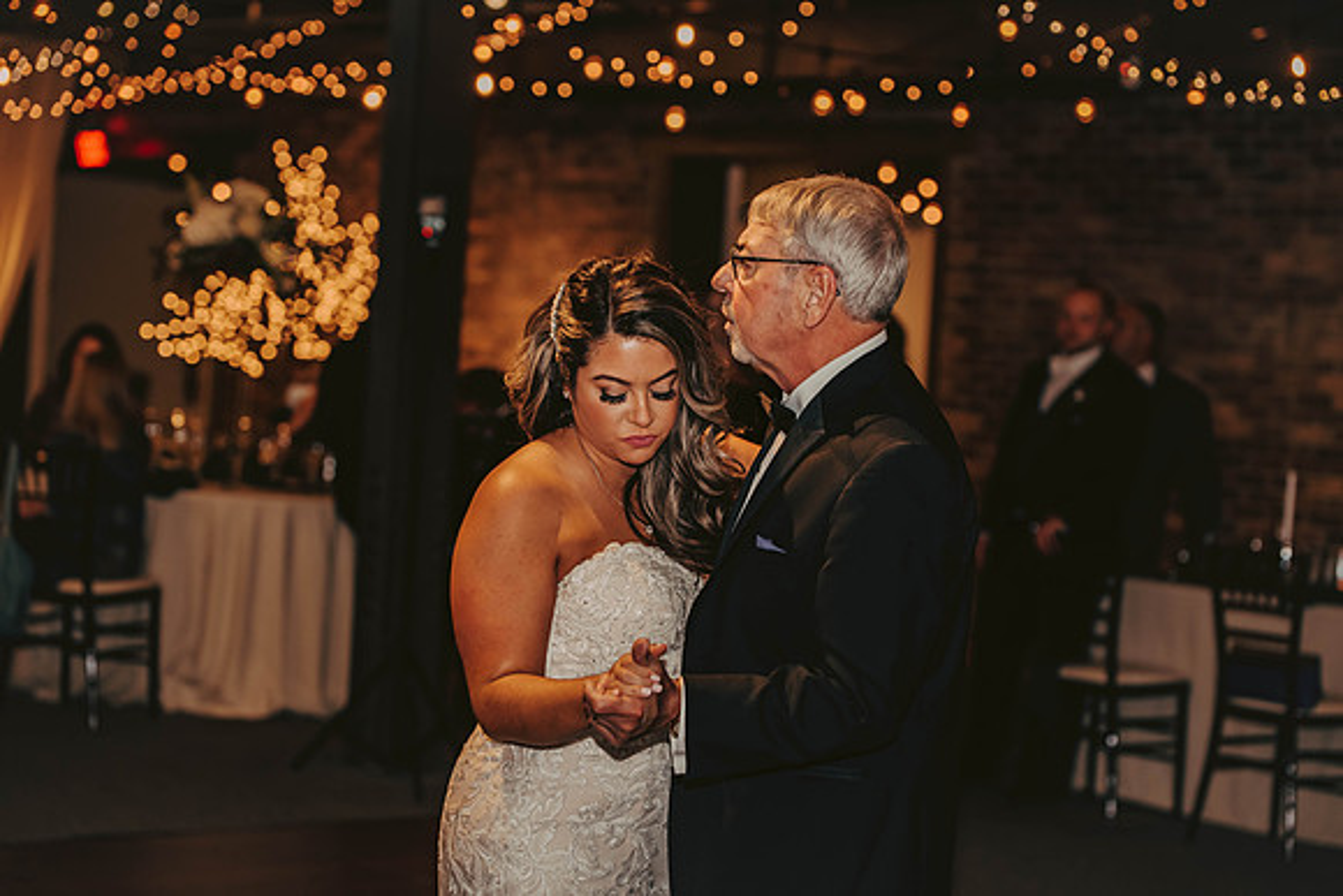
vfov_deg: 17.1
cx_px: 672
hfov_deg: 25.4
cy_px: 448
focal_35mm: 80
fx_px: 2985
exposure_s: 1/80
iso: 500
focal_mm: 80
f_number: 3.2
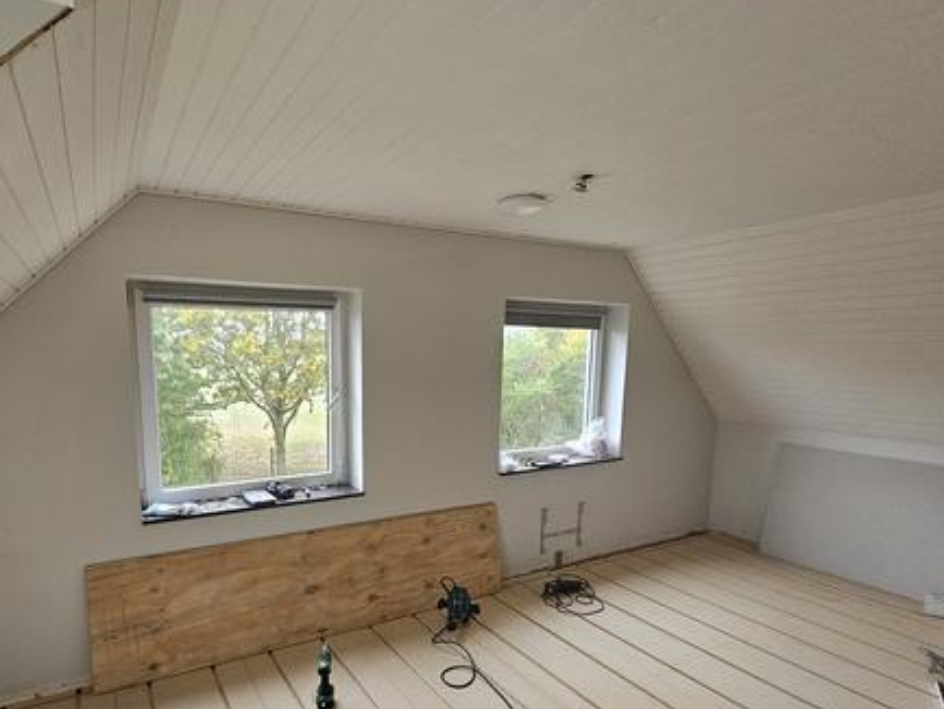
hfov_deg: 86.6
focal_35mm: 18
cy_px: 436
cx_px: 375
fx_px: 491
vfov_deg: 70.6
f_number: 2.2
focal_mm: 2.2
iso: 400
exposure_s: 1/50
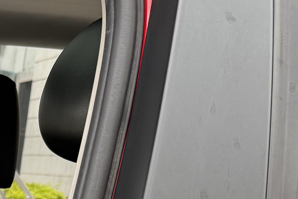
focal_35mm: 122
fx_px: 1010
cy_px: 394
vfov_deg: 10.4
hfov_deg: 14.5
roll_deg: -4.4
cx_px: -256
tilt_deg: -13.1
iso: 100
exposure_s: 1/158
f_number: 1.78
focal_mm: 6.76
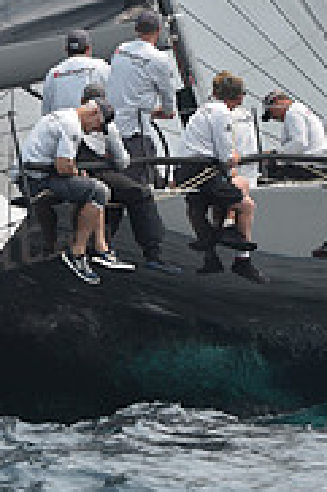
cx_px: 254
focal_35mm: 463
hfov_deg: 3.0
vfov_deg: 4.5
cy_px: 93
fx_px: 6320
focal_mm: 145
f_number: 7.1
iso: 250
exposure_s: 1/1250
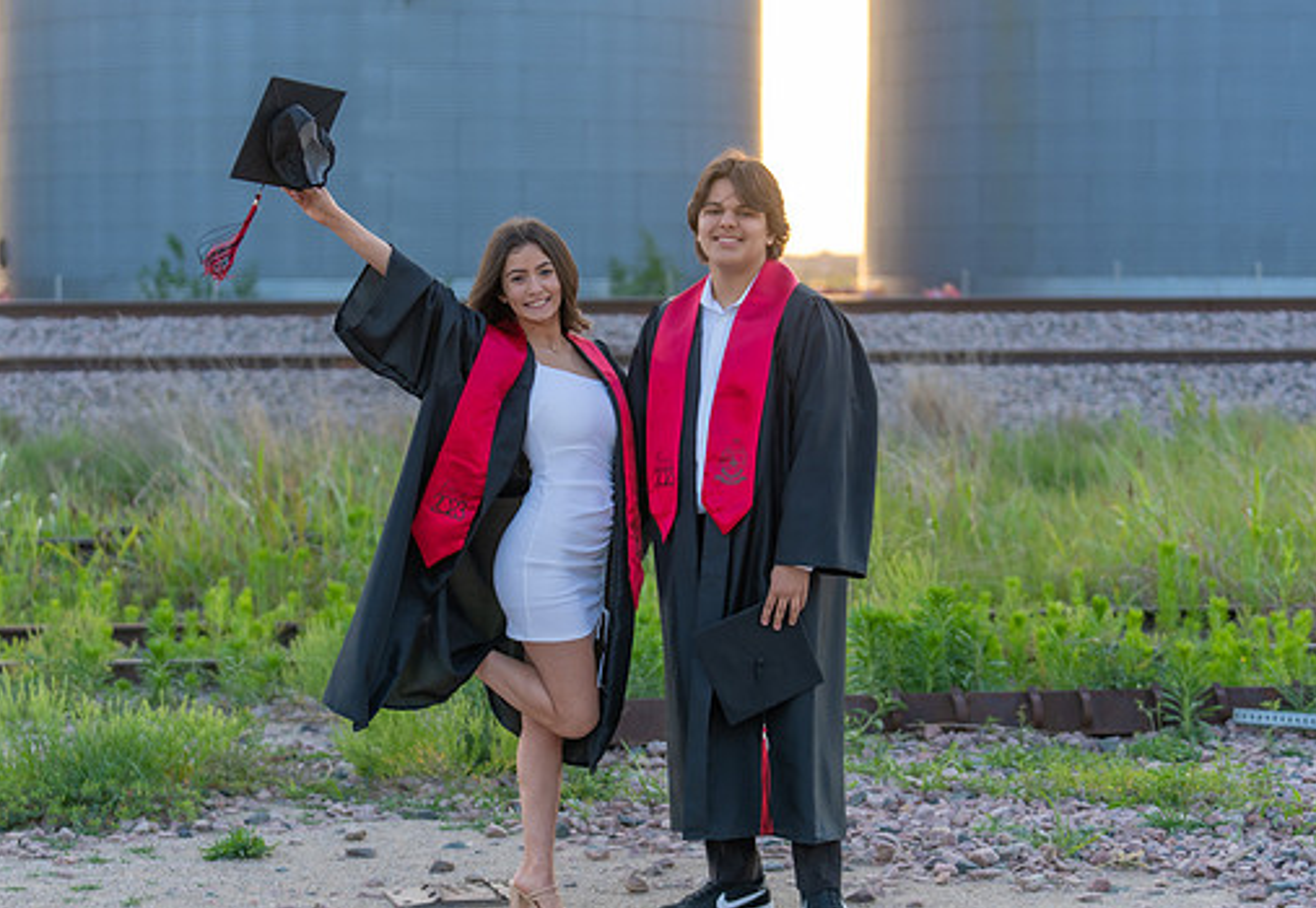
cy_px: 493
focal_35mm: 87
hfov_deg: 23.1
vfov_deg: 16.1
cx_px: 582
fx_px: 3215
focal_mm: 70
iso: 160
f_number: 2.8
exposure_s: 1/250
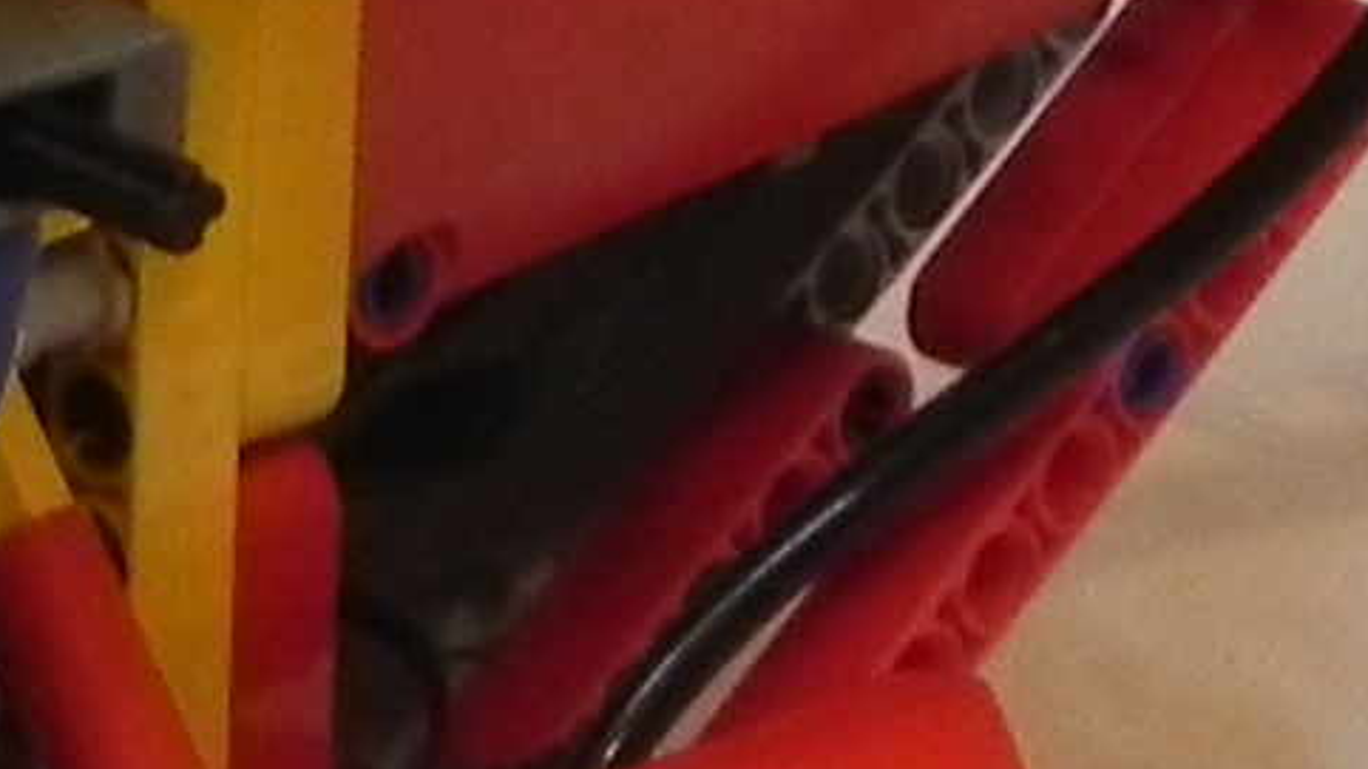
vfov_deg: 4.0
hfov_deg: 6.9
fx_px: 11062
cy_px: -108
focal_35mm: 305
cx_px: -1195
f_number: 3.2
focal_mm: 6.6
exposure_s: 1/30
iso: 224
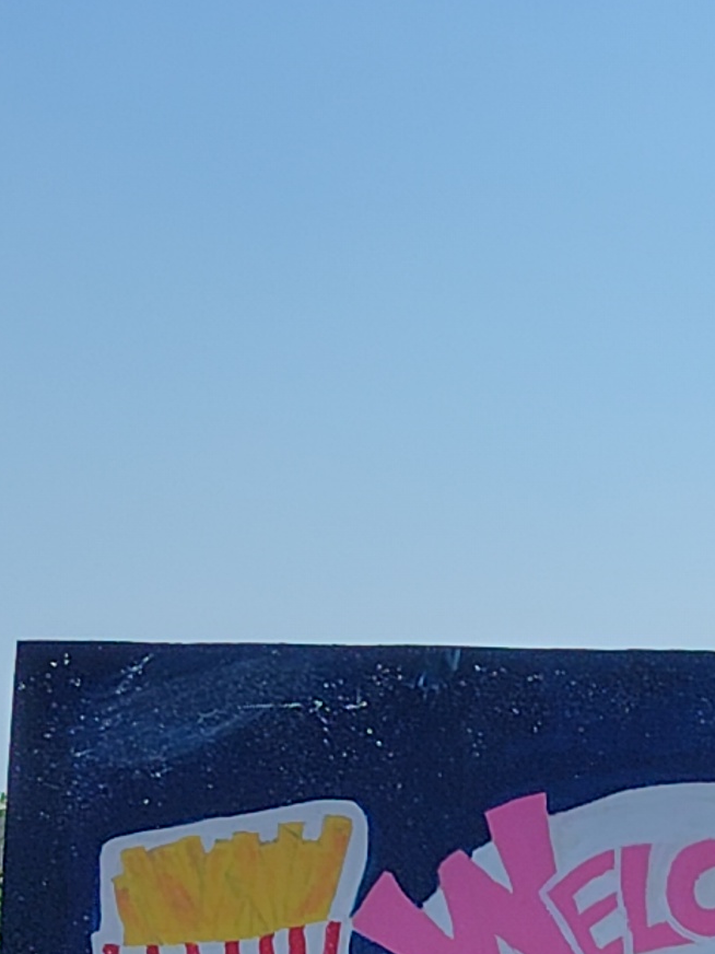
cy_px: 1807
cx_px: 935
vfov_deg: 15.3
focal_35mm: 108
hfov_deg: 13.2
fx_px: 2974
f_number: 1.9
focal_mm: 5.6
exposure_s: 1/2516
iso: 50
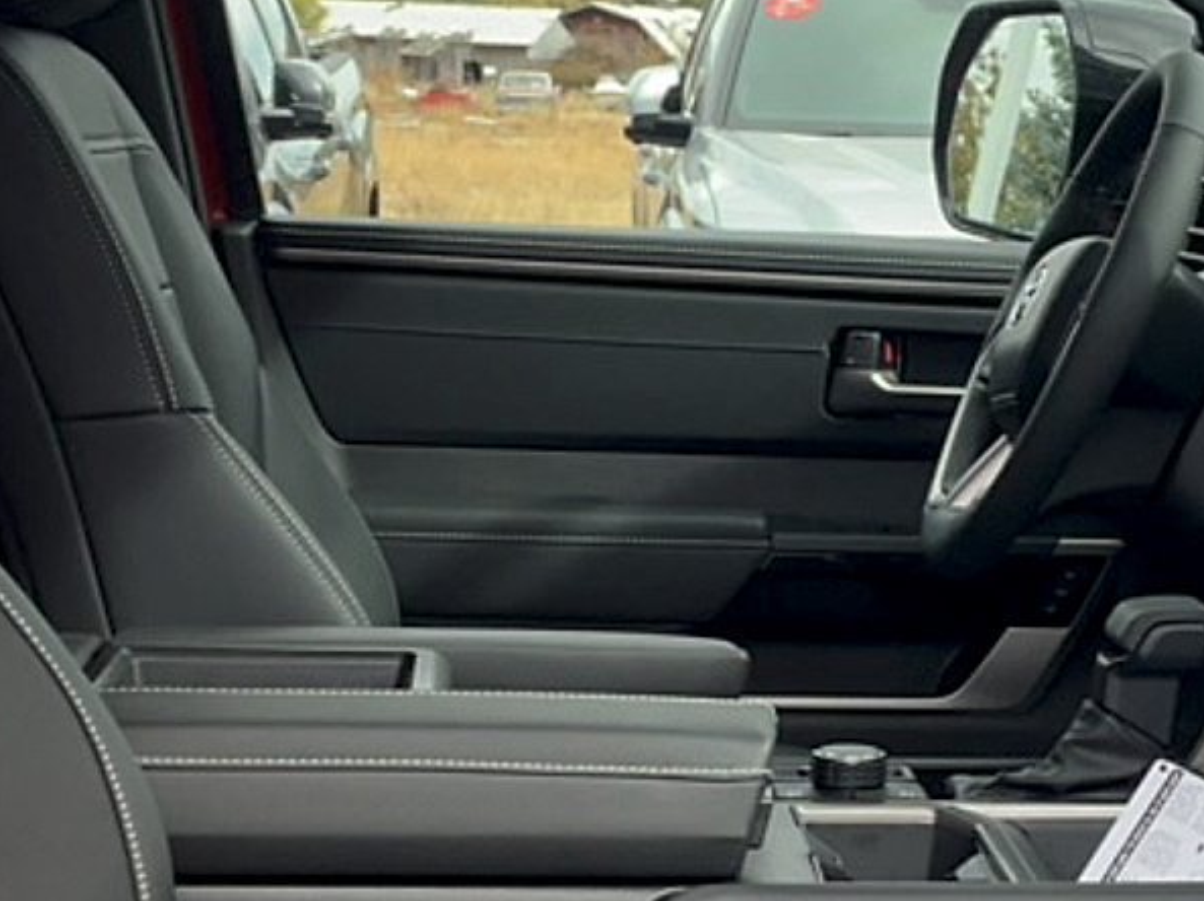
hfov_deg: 23.9
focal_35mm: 81
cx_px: 889
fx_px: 2816
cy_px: 694
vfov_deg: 18.1
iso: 25
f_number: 1.8
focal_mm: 3
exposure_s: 1/177
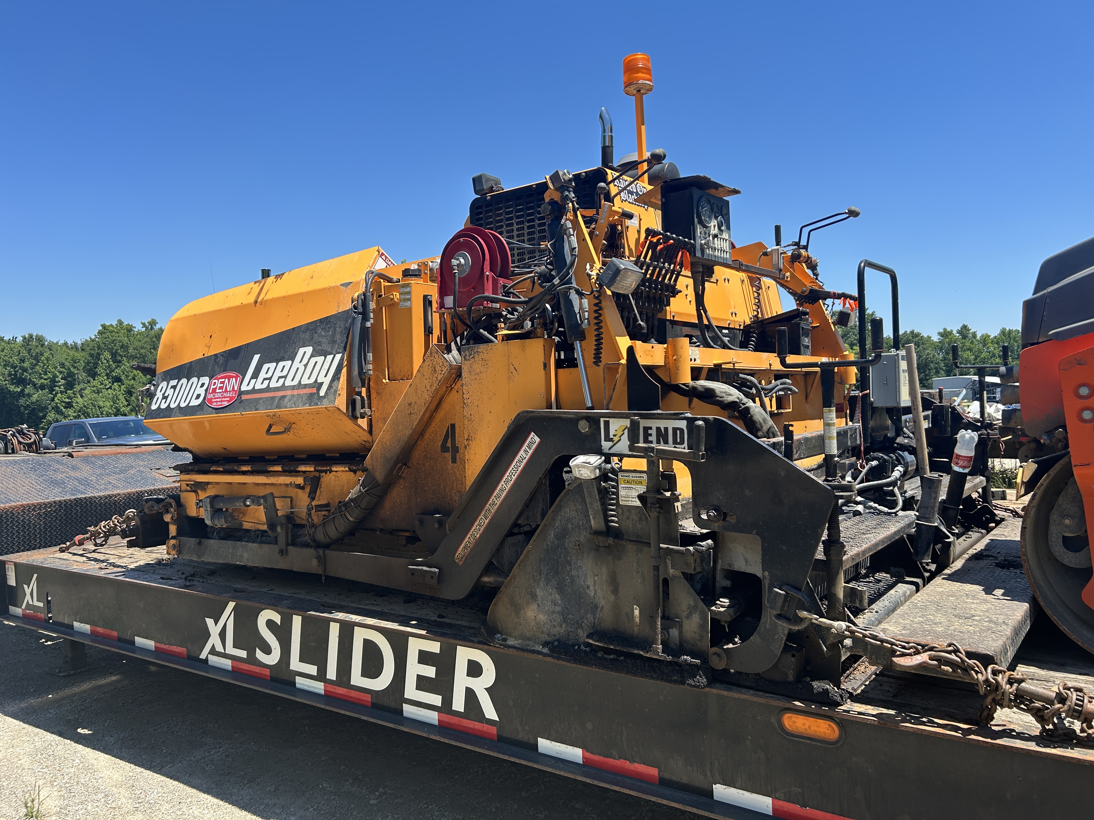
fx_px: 822
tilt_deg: -2.9
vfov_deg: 53.1
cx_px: 547
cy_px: 410
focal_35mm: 26
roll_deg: +0.8
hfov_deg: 67.3
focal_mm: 5.7
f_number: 1.5
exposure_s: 1/2083
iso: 50
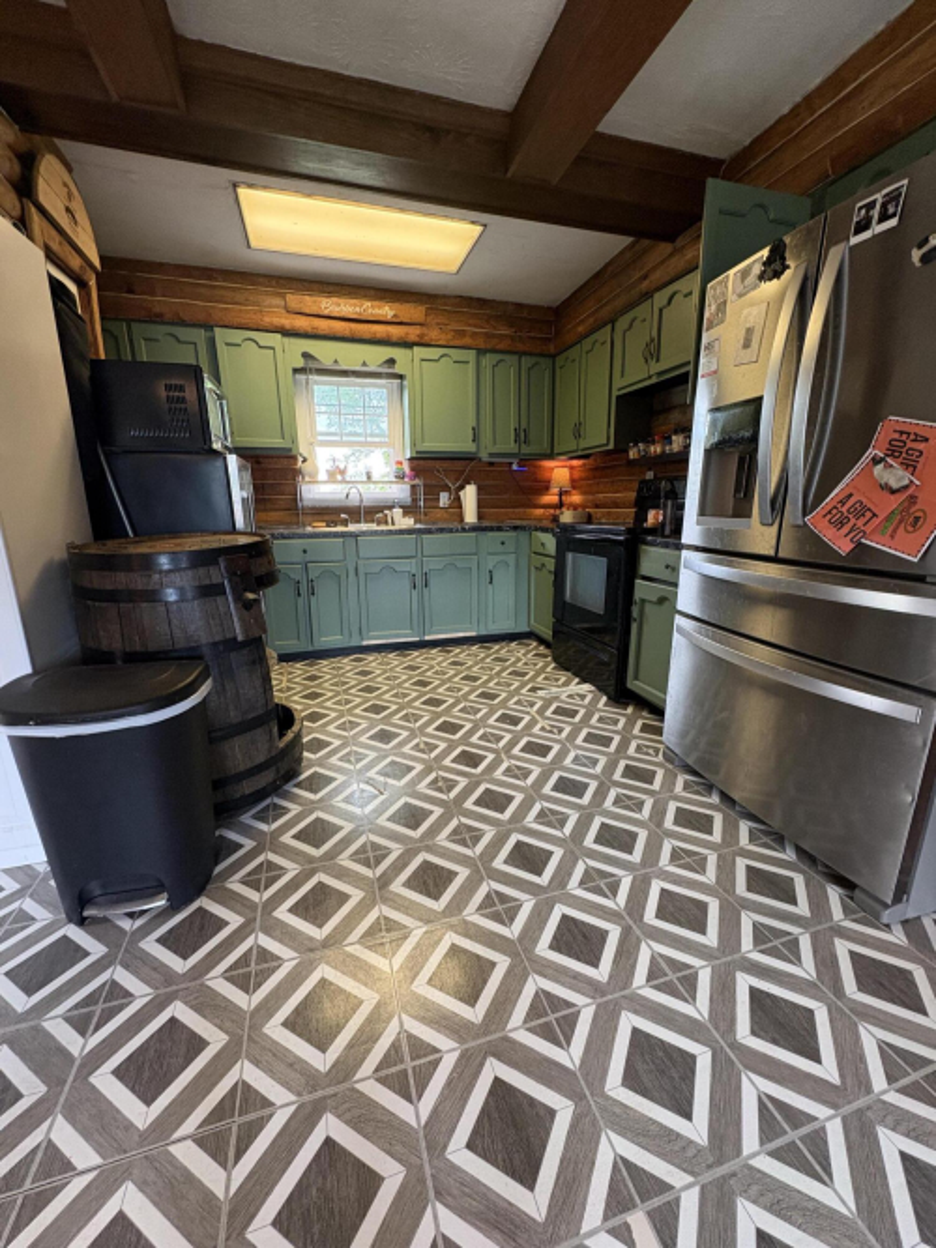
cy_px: 624
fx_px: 505
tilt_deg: -13.2
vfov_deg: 102.1
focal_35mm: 14
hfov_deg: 85.7
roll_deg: +1.0
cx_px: 468
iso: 320
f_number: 2.2
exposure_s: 1/60
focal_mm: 2.22
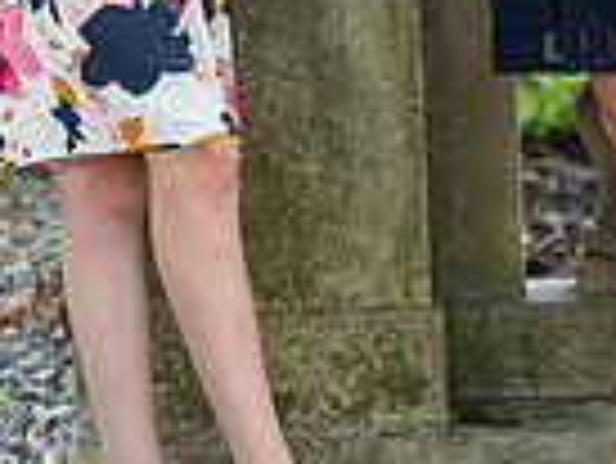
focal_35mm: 366
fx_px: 6519
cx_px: 279
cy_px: -347
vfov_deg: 4.0
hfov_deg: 5.4
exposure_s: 1/800
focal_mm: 116
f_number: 3.2
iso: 800
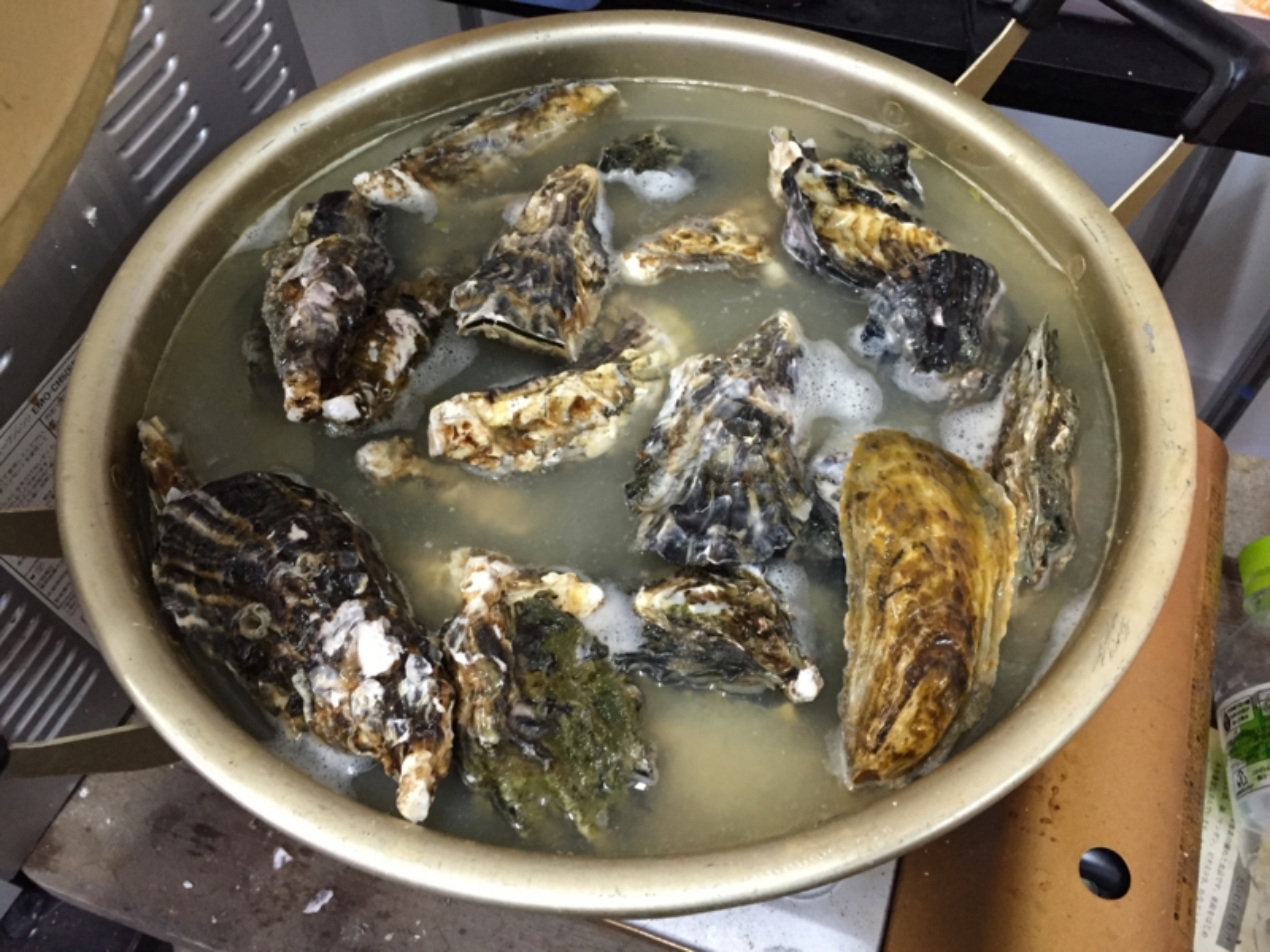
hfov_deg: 61.7
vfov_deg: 48.2
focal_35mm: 29
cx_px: 635
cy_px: 476
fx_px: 1064
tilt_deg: -56.5
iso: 250
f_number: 2.2
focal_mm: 4.15
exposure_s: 1/33
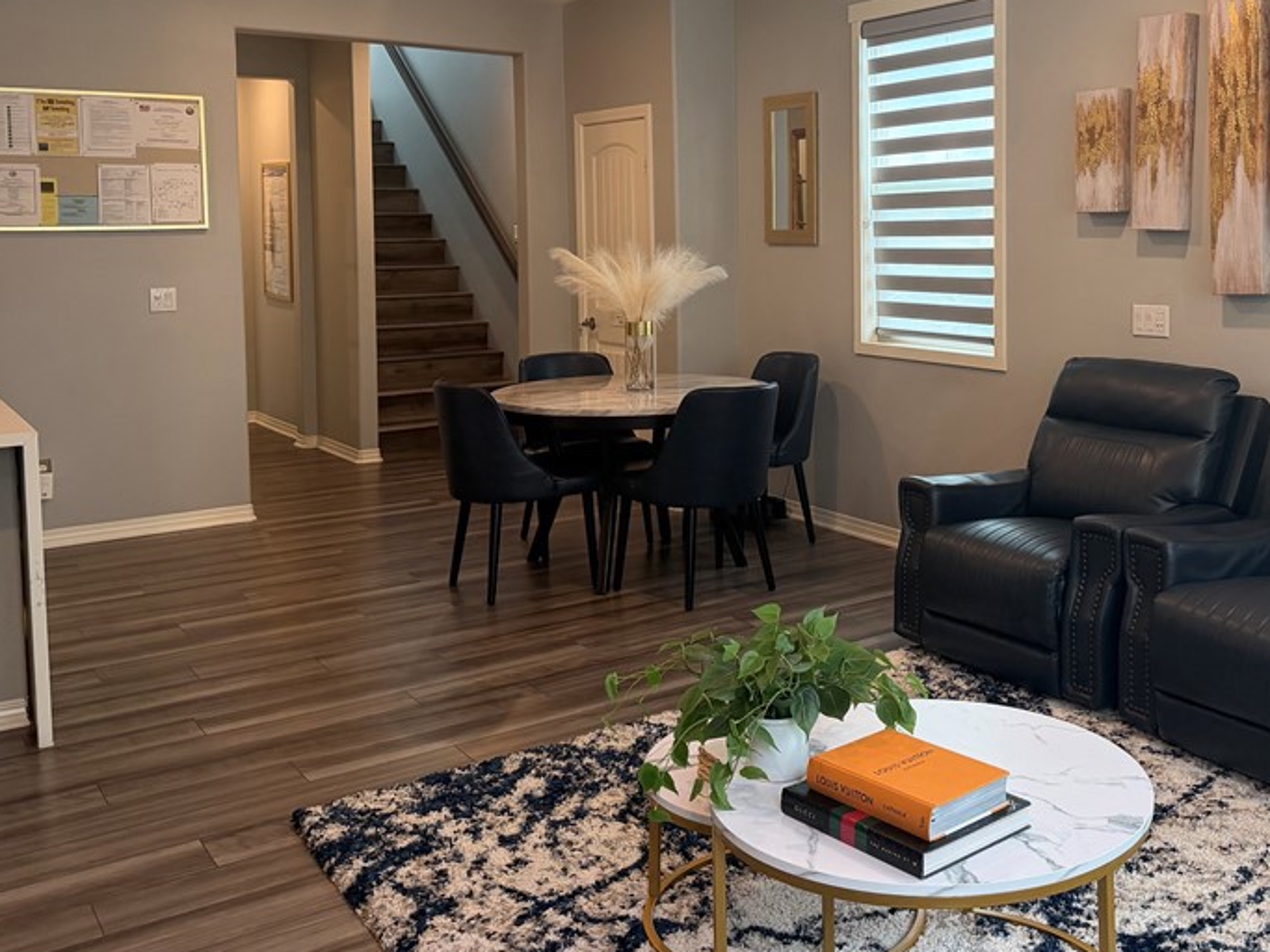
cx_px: 852
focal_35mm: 36
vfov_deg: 39.0
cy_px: 292
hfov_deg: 50.4
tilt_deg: -2.9
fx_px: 1321
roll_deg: +0.2
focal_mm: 6.76
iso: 250
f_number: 1.78
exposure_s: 1/120
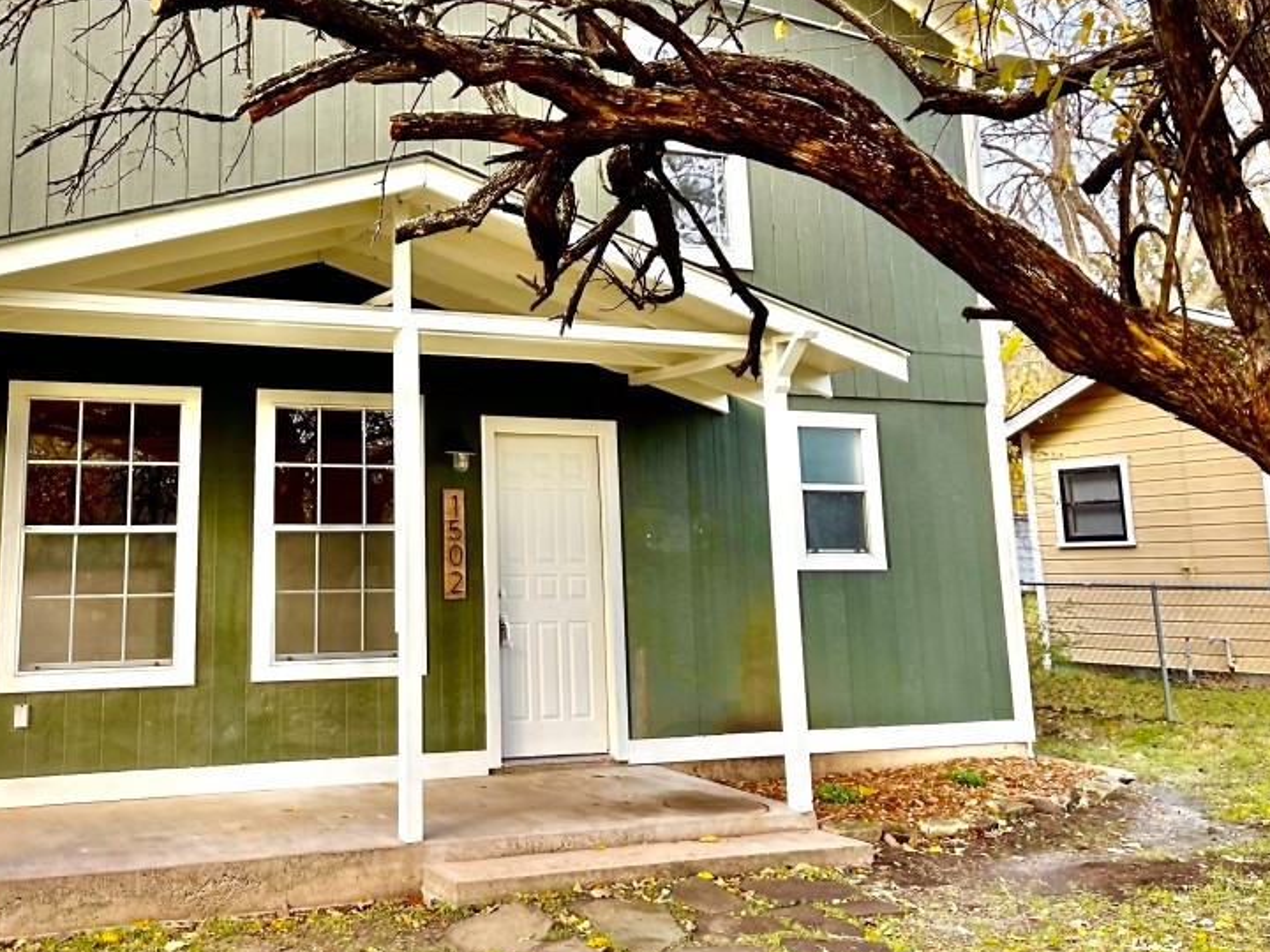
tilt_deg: +10.3
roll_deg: +0.1
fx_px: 1357
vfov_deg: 38.1
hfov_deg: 49.1
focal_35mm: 37
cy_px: 298
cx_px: 402
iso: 32
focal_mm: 5.1
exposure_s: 1/525
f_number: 1.6
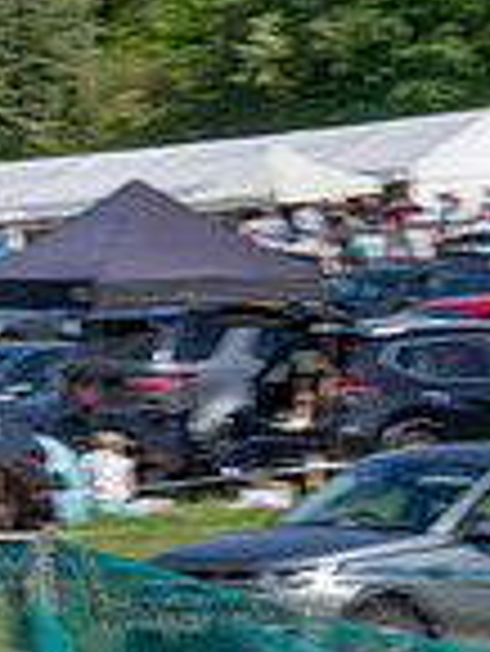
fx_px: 8876
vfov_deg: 4.2
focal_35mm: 471
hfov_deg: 3.1
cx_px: -650
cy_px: 405
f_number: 14
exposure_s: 1/160
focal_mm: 70
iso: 160
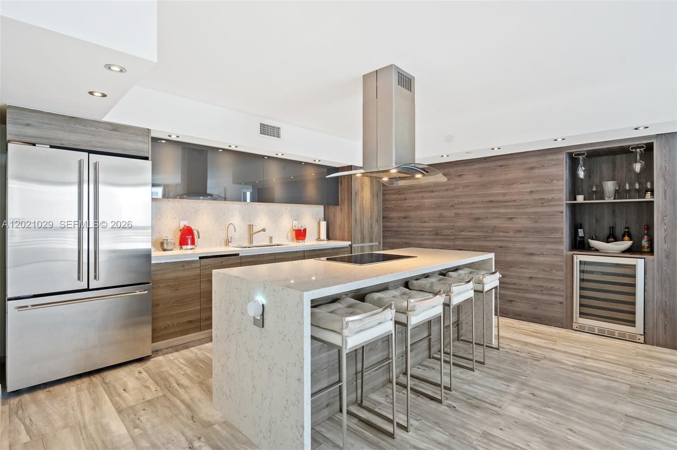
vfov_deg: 70.3
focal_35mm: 17
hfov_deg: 93.3
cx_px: 338
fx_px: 319
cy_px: 225
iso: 200
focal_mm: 17
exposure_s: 1/1.25
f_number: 8
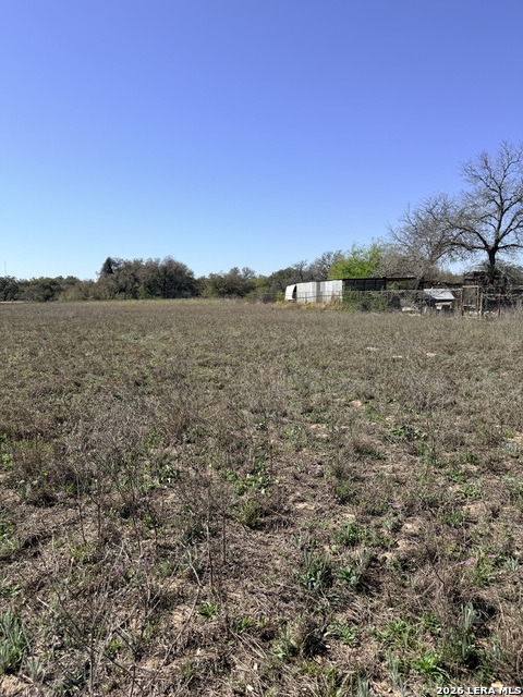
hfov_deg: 56.8
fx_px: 483
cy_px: 348
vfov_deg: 71.6
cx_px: 262
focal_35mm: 24
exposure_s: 1/5319
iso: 80
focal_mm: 6.76
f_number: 1.78
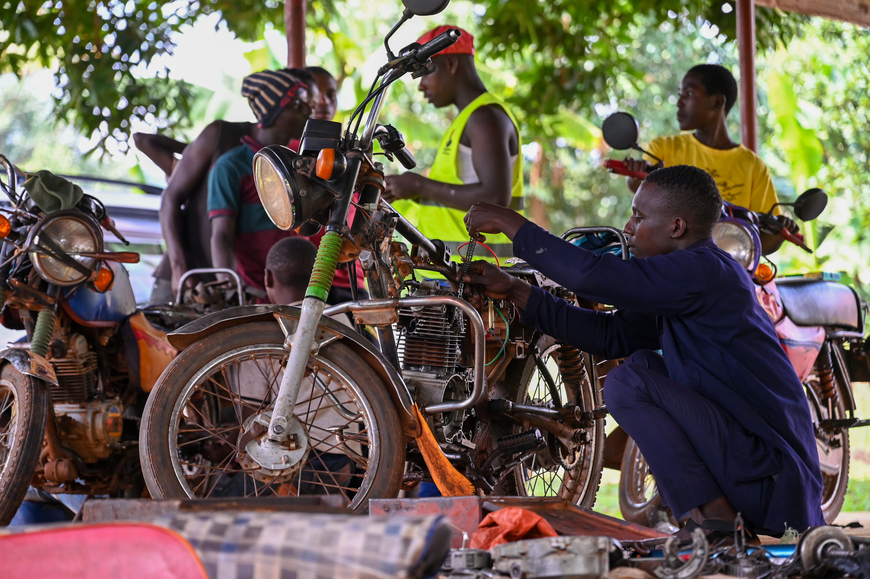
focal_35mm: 120
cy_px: 290
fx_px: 2898
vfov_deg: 11.4
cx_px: 435
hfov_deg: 17.1
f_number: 4
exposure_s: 1/200
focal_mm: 120
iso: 400
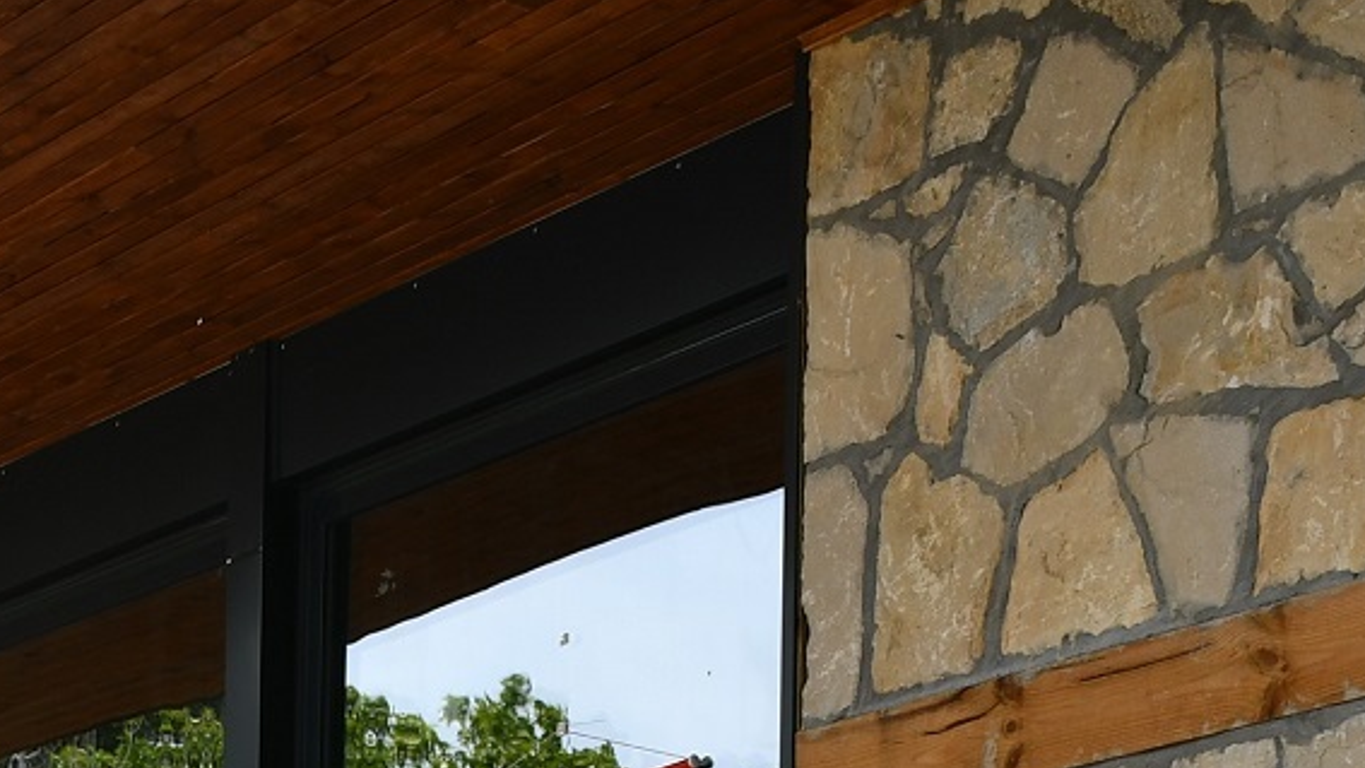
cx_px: -380
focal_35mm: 142
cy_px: 1435
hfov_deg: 14.5
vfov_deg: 8.2
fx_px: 5140
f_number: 7.1
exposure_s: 1/250
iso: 100
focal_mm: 27
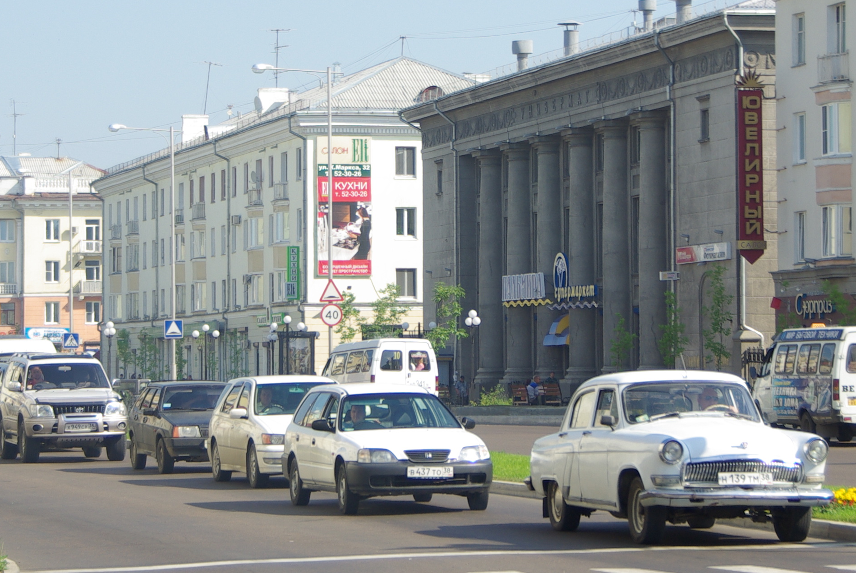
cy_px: 151
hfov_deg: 13.4
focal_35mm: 153
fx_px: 3643
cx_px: 492
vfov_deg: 9.0
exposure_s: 1/320
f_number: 5.6
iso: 100
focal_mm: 50
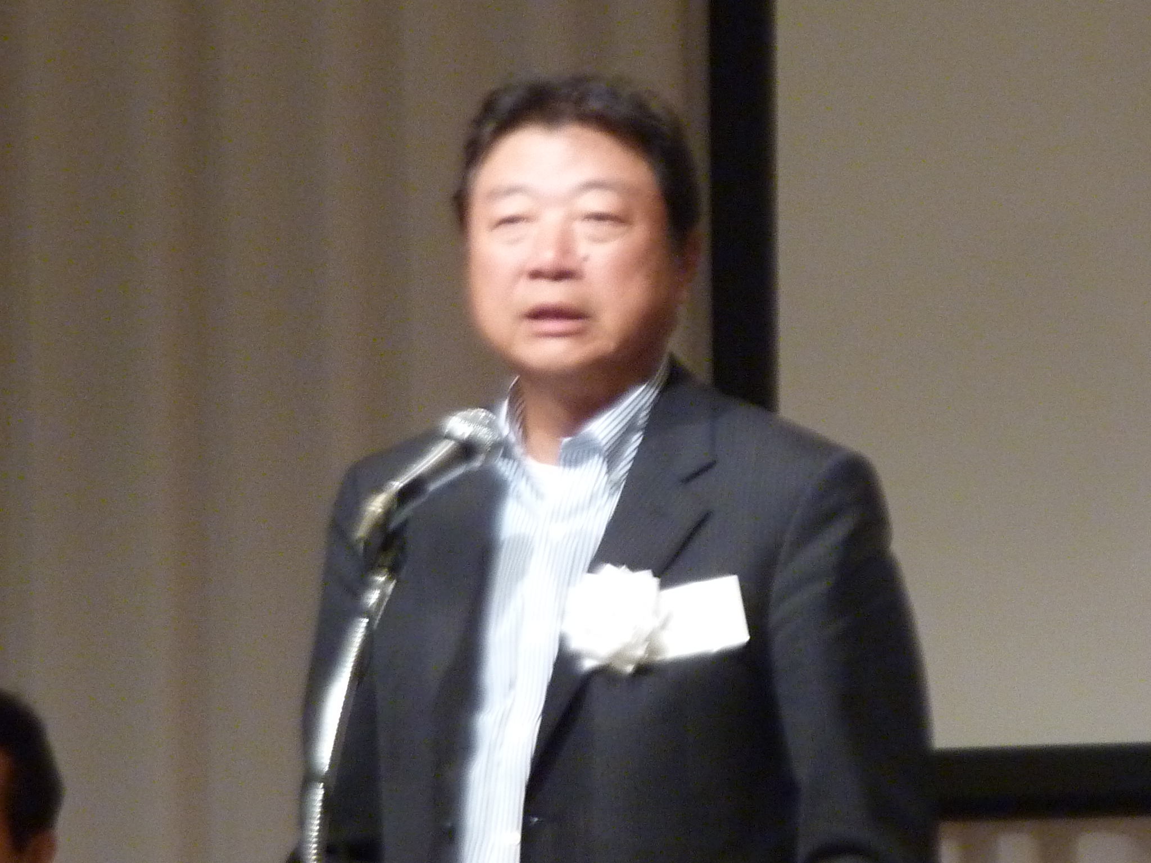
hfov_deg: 3.7
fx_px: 17789
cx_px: 576
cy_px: 432
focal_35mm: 535
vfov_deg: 2.8
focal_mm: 49.2
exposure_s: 1/40
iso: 400
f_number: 4.9
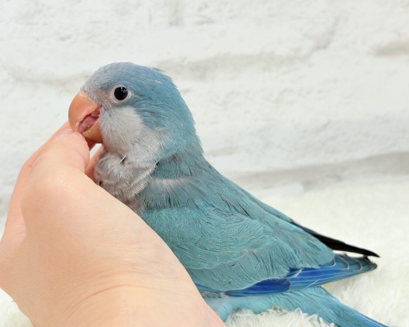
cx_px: 192
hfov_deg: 34.1
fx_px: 666
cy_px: 166
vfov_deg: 27.6
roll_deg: +3.9
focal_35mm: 55
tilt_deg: -14.1
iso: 40
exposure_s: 1/50
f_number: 1.6
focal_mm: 5.96
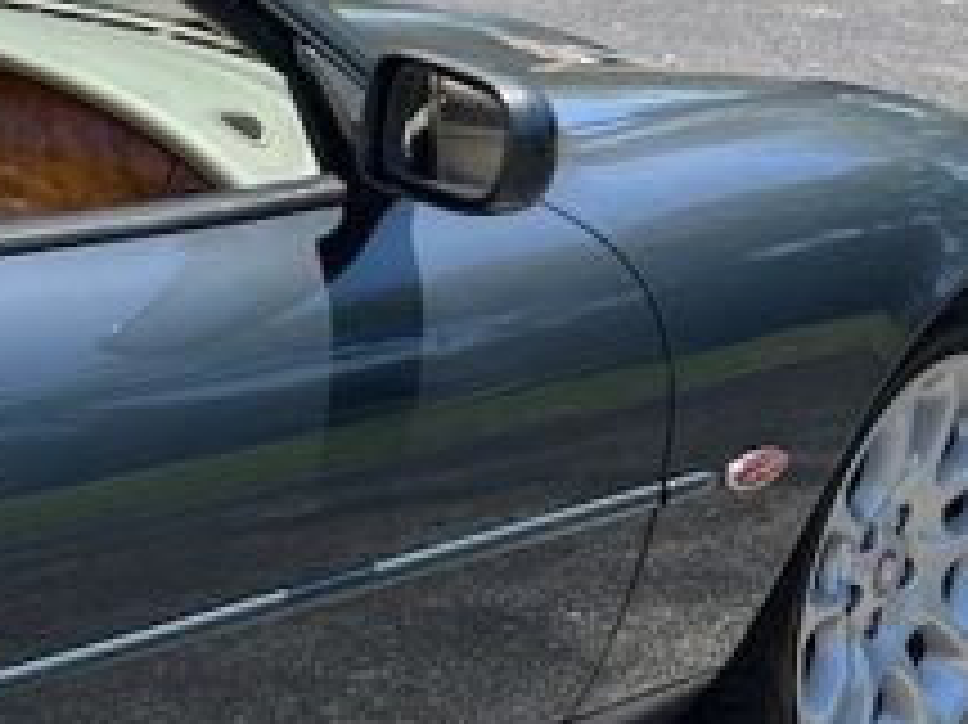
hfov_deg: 13.2
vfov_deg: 11.9
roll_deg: -0.2
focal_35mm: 124
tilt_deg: -15.3
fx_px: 3466
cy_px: 481
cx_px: -1112
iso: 50
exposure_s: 1/2045
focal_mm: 5.7
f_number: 1.5
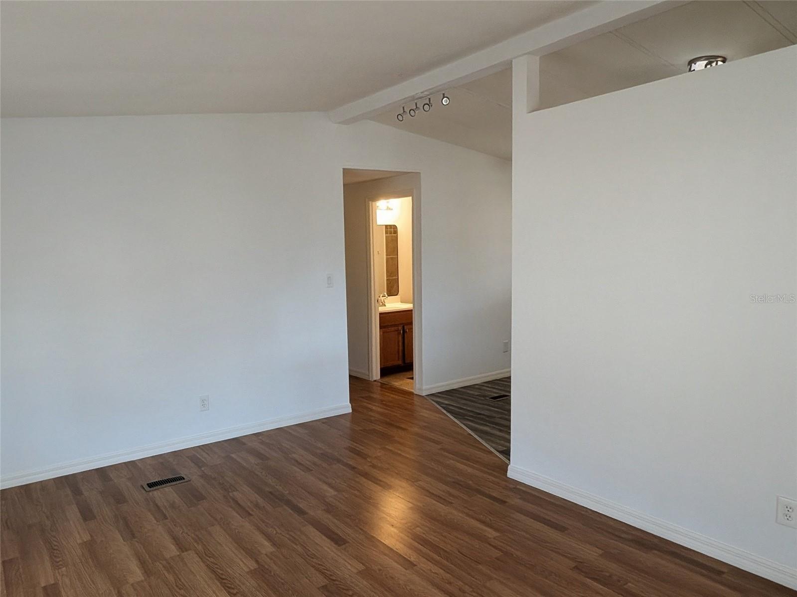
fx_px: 368
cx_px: 398
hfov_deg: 94.5
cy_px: 298
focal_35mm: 16
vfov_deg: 78.1
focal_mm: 2.22
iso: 219
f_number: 2.2
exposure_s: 1/120
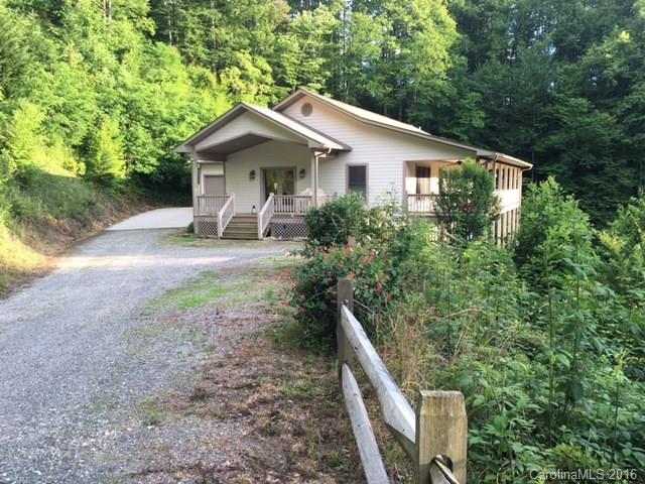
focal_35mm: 29
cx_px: 322
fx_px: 540
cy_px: 242
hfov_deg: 61.7
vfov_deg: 48.2
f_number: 2.2
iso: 25
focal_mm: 4.15
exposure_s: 1/120
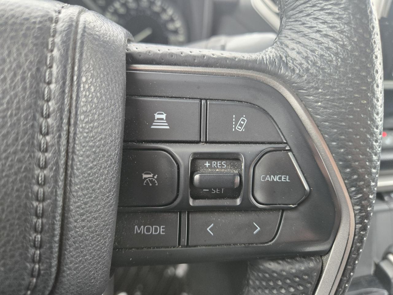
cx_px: 196
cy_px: 148
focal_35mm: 23
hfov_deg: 73.9
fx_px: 261
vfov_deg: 58.9
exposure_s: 1/120
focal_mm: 5.4
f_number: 1.8
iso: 160
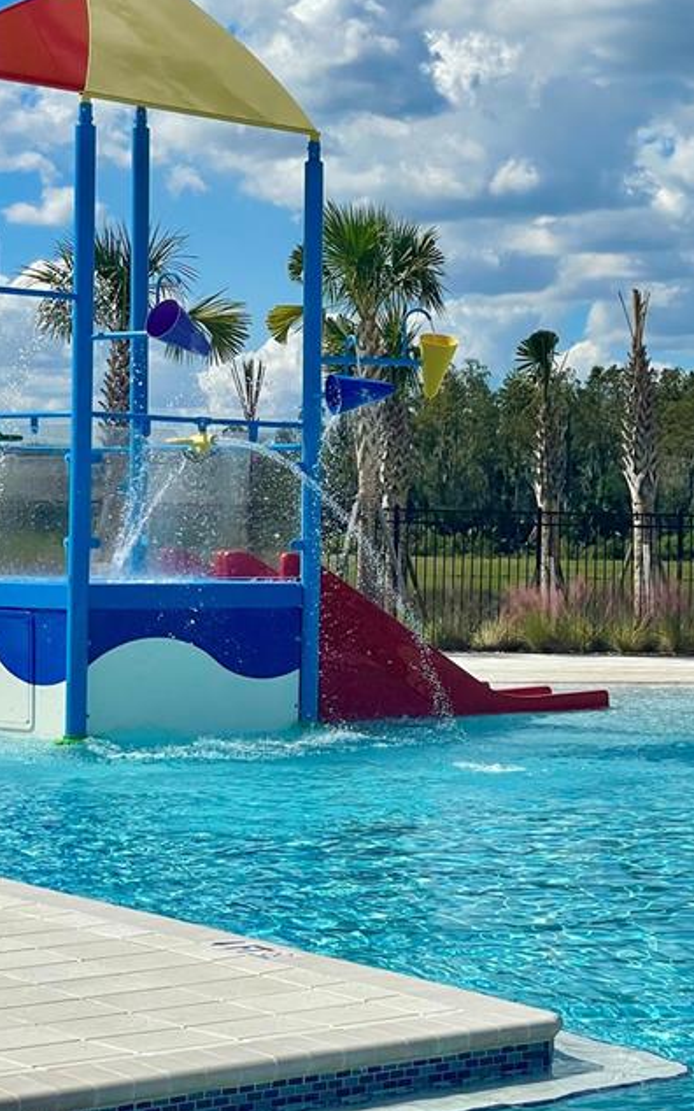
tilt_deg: +4.0
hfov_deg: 14.5
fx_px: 2695
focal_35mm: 89
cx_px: 666
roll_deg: -0.7
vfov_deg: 23.3
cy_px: 463
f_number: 2
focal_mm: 6
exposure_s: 1/4348
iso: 25
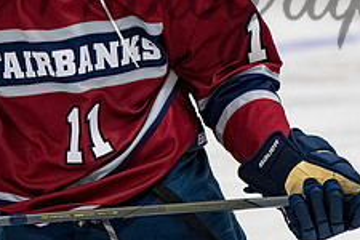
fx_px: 7439
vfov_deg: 1.8
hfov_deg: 2.8
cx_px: 90
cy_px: -1
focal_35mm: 744
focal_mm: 170
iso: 2500
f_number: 3.5
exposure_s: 1/800
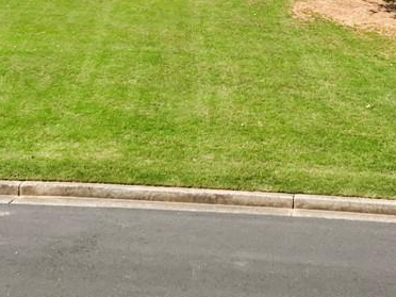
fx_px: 755
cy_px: -62
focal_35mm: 66
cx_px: 266
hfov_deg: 29.2
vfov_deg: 20.7
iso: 200
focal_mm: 12.29
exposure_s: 1/2500
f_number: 4
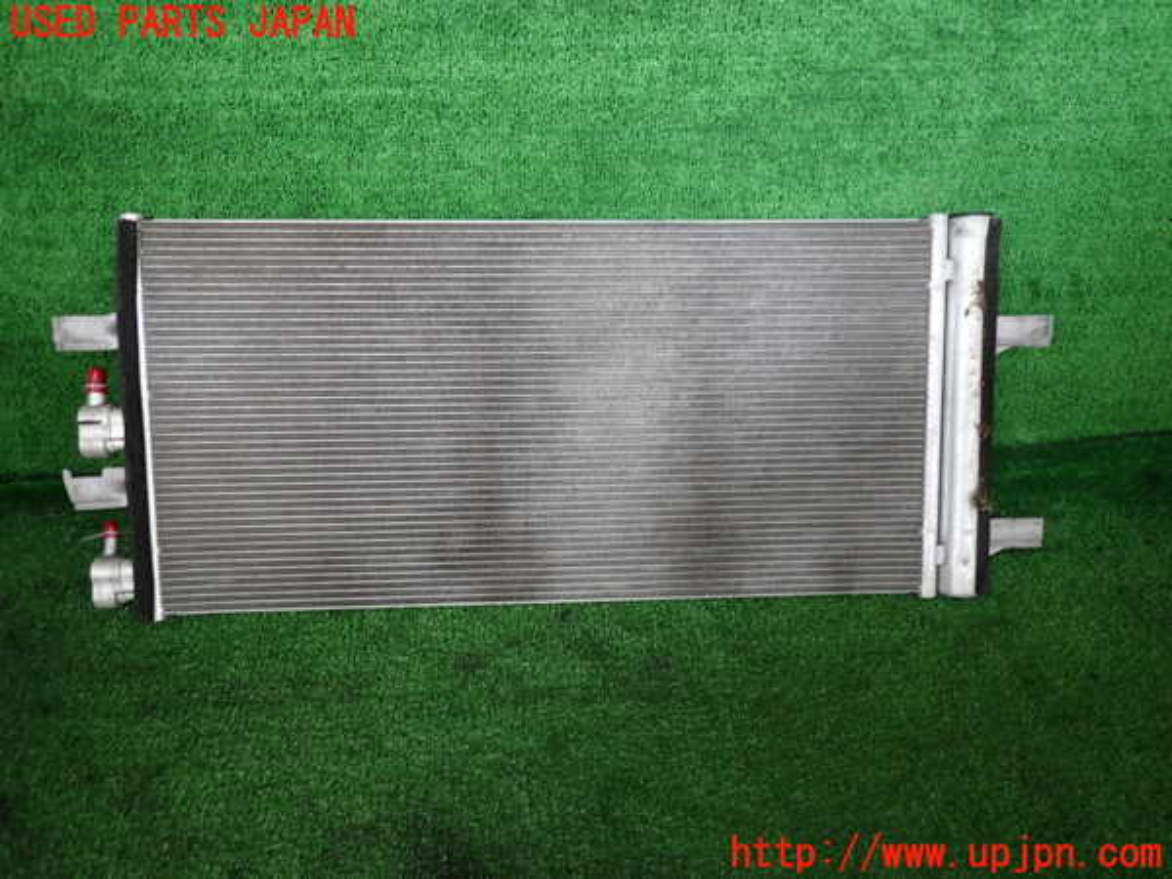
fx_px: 846
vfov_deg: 54.9
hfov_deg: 69.4
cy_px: 440
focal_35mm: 25
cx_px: 586
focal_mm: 4.5
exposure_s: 1/60
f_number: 2
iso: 100
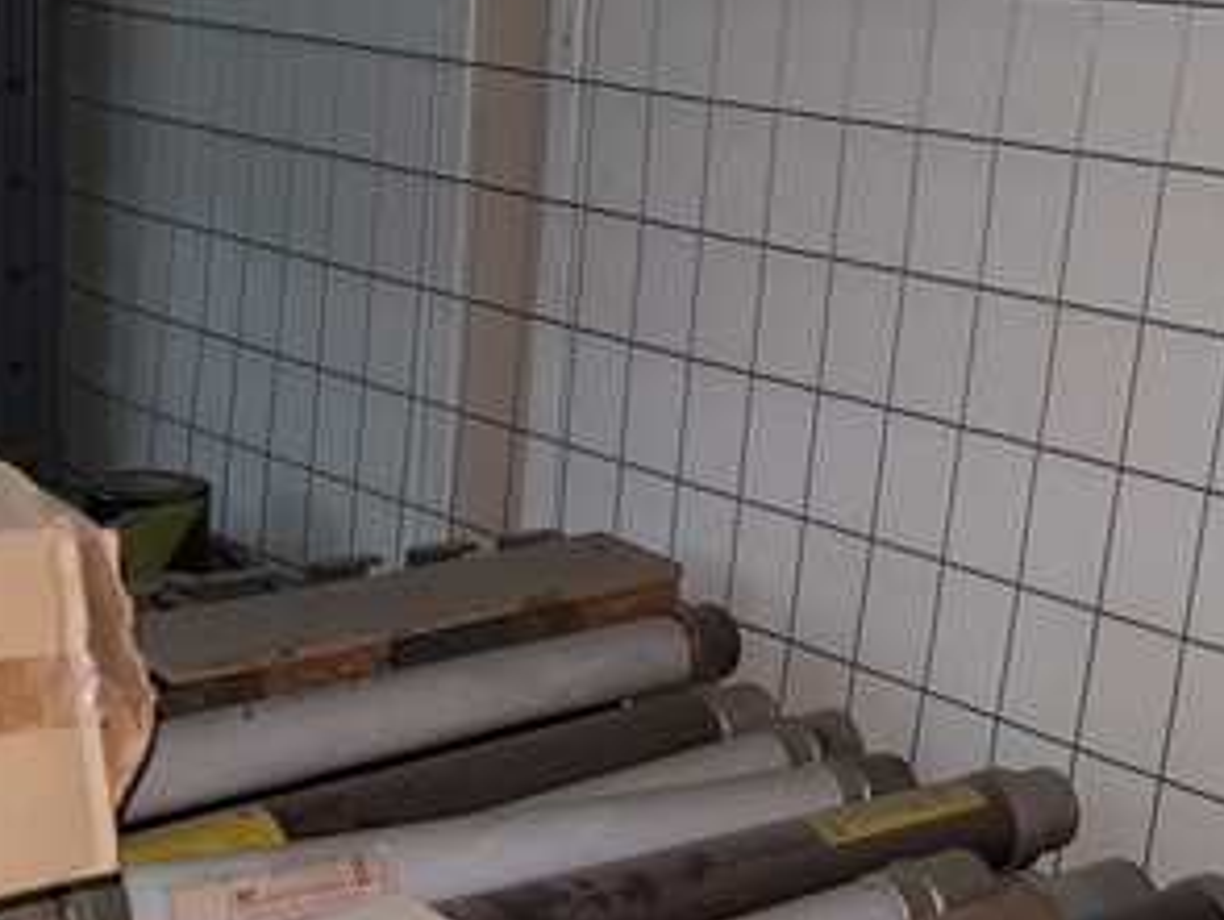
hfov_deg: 35.8
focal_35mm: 53
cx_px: 820
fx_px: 1876
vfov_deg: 27.5
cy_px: 533
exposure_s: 1/50
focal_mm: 4.2
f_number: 1.7
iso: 80
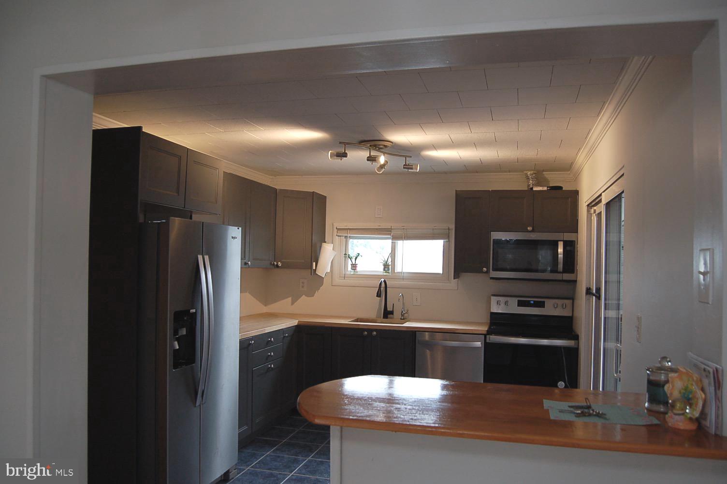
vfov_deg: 47.8
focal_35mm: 27
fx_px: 545
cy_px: 242
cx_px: 364
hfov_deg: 67.4
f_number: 4
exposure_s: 1/60
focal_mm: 18
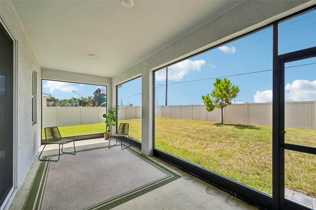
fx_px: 123
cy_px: 105
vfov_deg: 81.2
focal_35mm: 14
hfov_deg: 104.3
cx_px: 158
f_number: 8
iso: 400
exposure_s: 1/800
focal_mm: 14
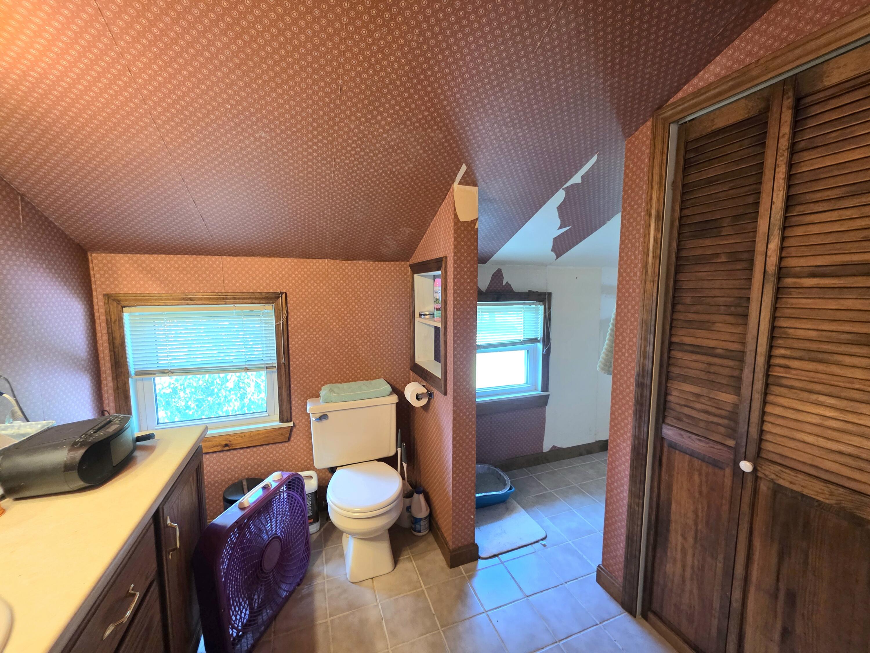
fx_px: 327
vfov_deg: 89.9
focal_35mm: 13
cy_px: 326
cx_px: 435
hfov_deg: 106.2
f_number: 1.9
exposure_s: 1/60.2
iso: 400
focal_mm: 2.2
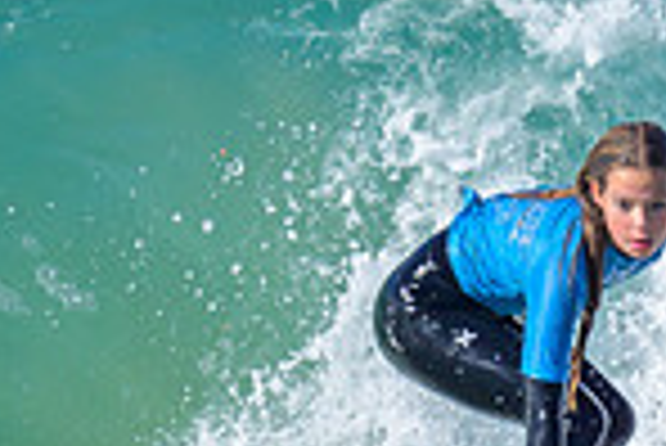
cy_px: 245
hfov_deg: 0.5
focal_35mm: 4291
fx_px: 79460
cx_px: 632
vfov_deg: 0.3
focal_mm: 800
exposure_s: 1/2000
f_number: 6.3
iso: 400
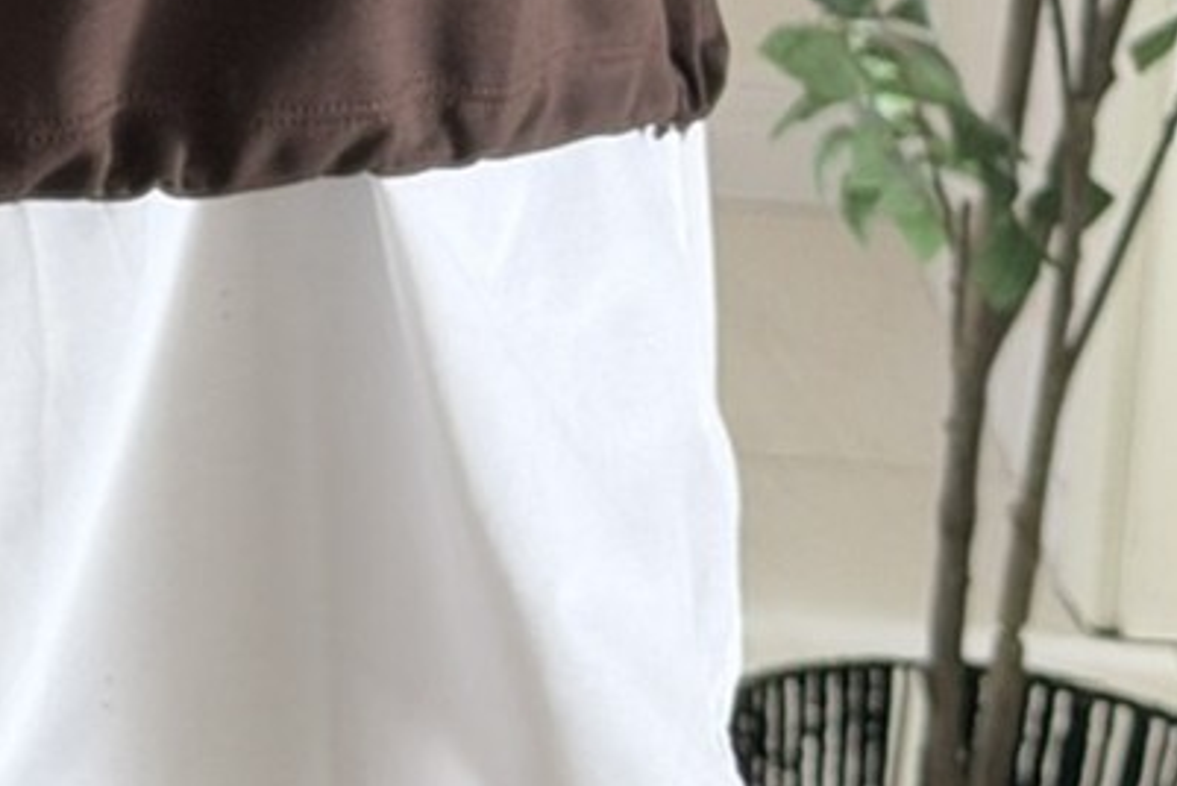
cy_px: -235
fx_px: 6511
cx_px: -173
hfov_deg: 10.2
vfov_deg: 6.9
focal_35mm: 199
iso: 100
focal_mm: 6.76
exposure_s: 1/80
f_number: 1.78
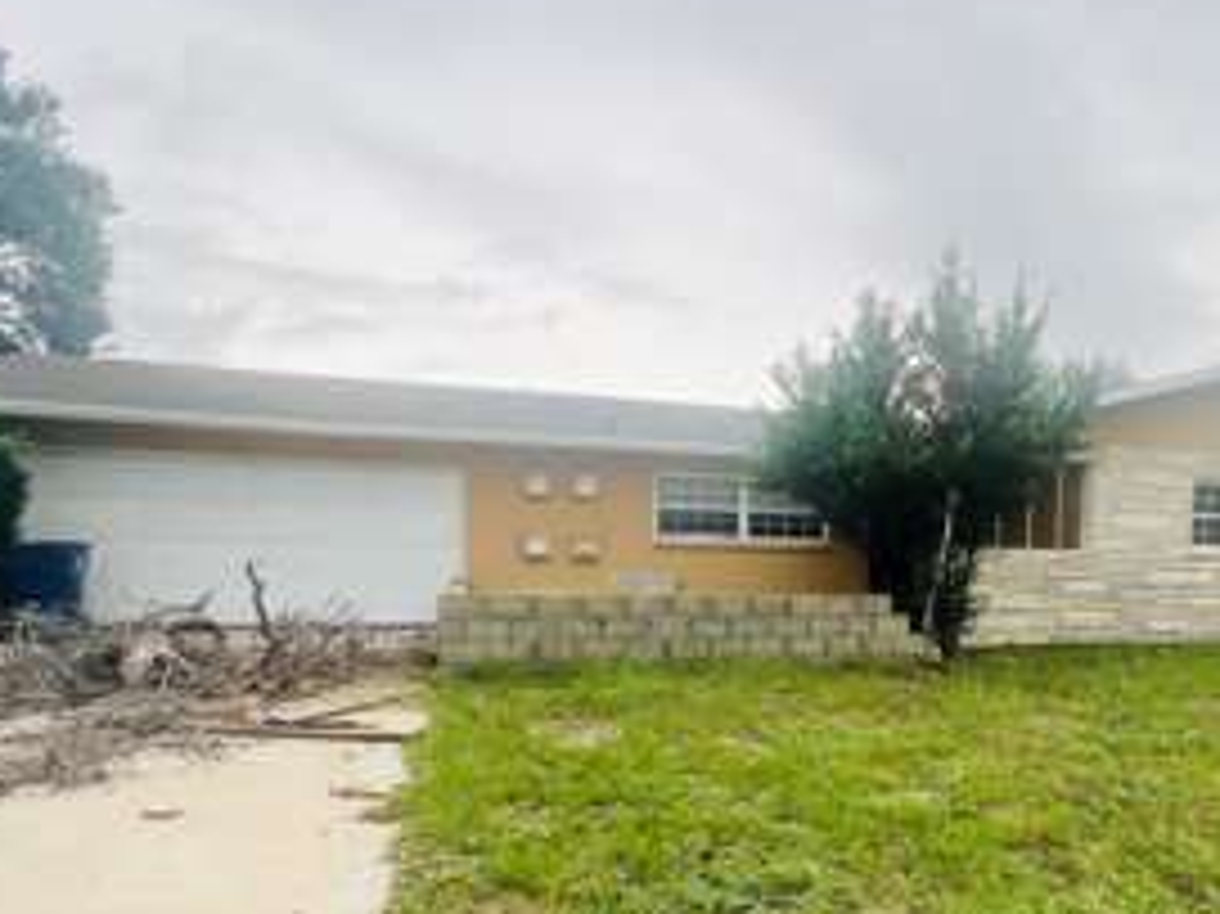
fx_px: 810
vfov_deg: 57.6
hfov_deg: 72.7
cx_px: 761
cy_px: 603
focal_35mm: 23
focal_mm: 1.57
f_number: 1.8
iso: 32
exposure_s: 1/198
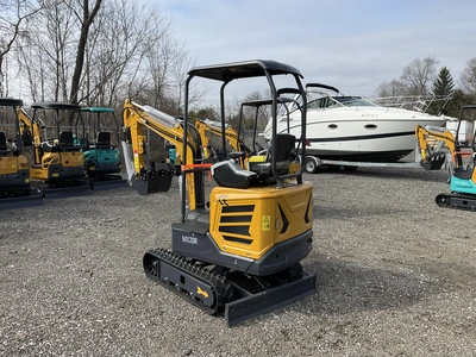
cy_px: 178
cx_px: 238
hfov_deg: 61.7
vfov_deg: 48.2
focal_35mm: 29
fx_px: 399
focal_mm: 3
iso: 25
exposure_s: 1/1730
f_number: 1.8
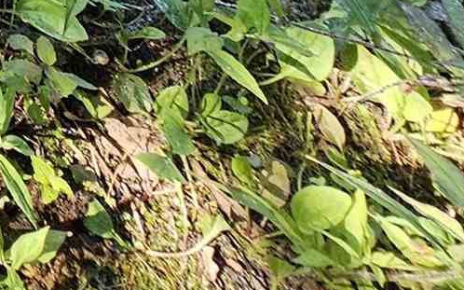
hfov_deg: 14.7
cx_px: -662
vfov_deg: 9.4
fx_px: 1075
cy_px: -719
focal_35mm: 85
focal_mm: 2.2
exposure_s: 1/195
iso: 50
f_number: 2.2
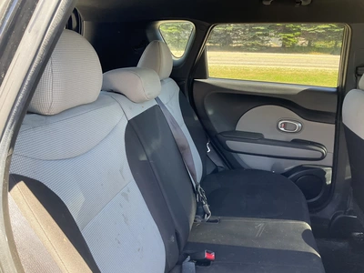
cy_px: 136
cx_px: 182
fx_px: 305
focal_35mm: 29
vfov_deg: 48.2
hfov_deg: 61.7
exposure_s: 1/92
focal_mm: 3
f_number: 1.8
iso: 64
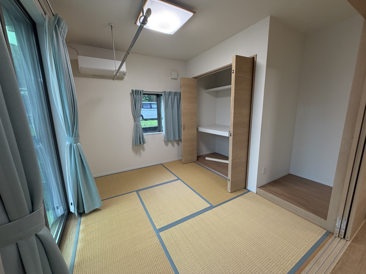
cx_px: 183
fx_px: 148
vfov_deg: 85.7
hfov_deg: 102.1
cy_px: 137
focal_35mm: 14
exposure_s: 1/121
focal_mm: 2.22
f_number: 2.2
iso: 200
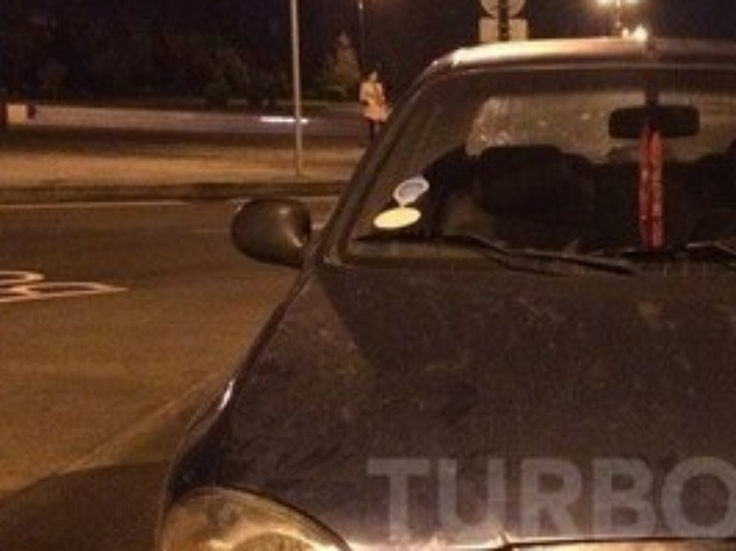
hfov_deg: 26.2
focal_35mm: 72
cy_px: 500
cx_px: 650
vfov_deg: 20.0
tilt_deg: -13.9
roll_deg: -2.1
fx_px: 1529
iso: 500
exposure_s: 1/17
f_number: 2.2
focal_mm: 4.15
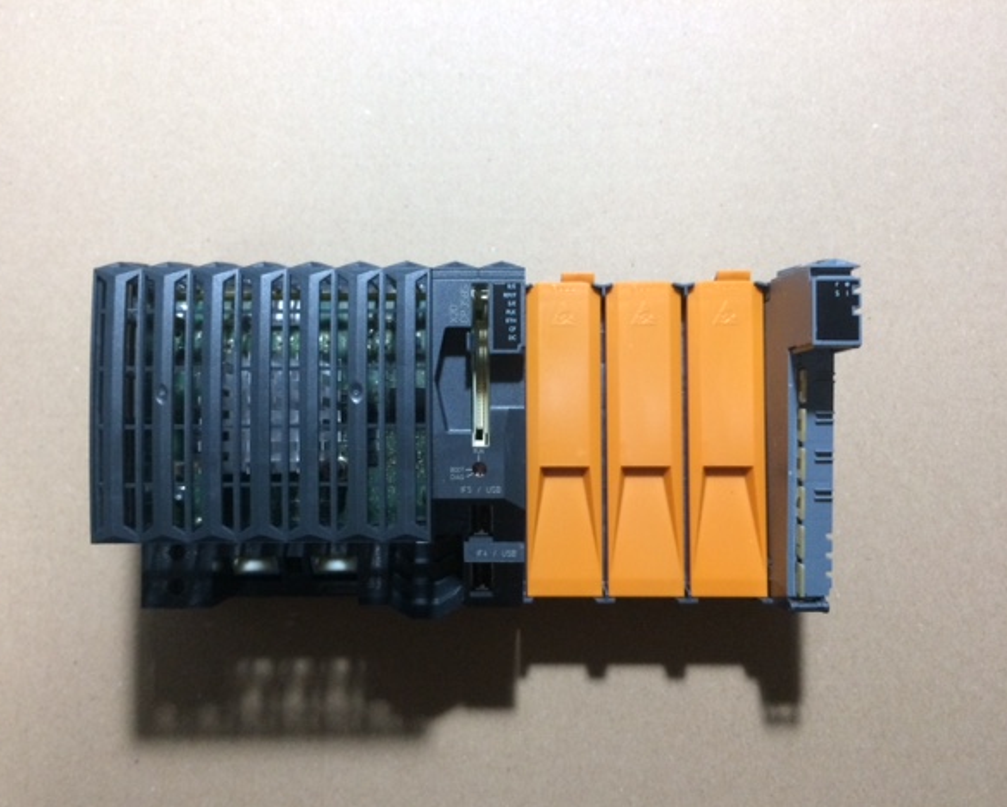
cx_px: 471
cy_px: 410
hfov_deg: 57.1
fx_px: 925
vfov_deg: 47.2
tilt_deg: -88.7
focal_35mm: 31
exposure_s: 1/33
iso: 250
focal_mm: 4.15
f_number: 2.2
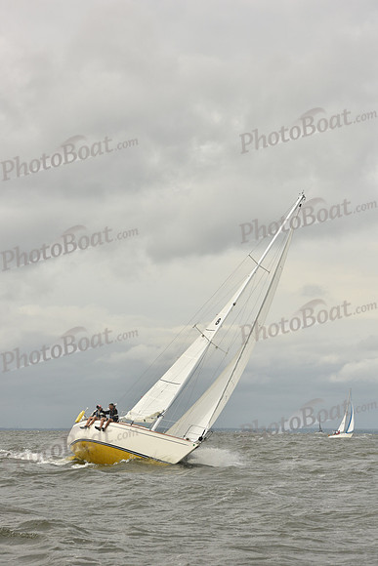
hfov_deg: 14.9
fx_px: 1448
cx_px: 189
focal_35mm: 92
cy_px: 283
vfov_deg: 22.1
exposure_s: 1/1600
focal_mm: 92
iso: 320
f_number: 9
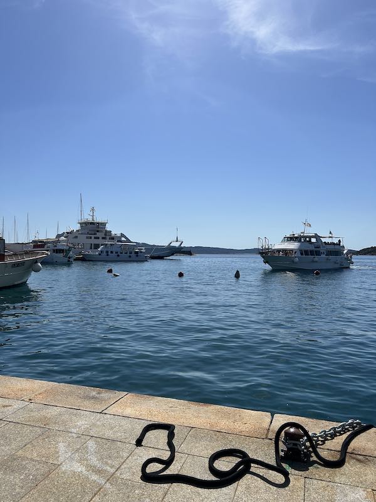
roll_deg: -0.6
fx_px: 377
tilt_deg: +0.6
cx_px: 188
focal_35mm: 26
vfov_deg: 67.3
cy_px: 251
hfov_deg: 53.1
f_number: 1.5
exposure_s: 1/10309
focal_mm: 5.7
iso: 50
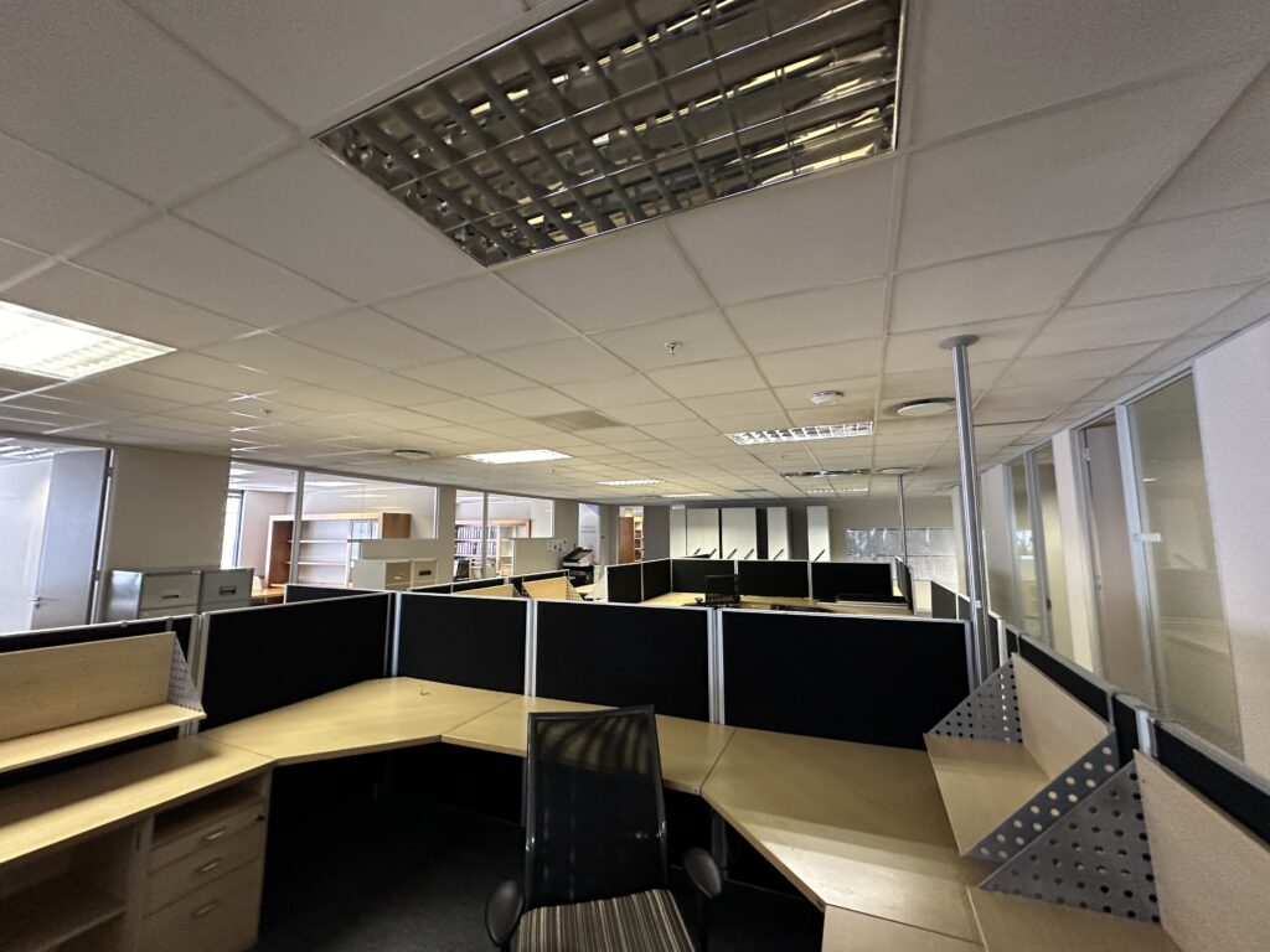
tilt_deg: +6.4
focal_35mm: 14
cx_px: 635
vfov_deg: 85.7
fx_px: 514
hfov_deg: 102.1
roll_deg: -2.6
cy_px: 476
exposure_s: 1/50
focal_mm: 2.22
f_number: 2.2
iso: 400
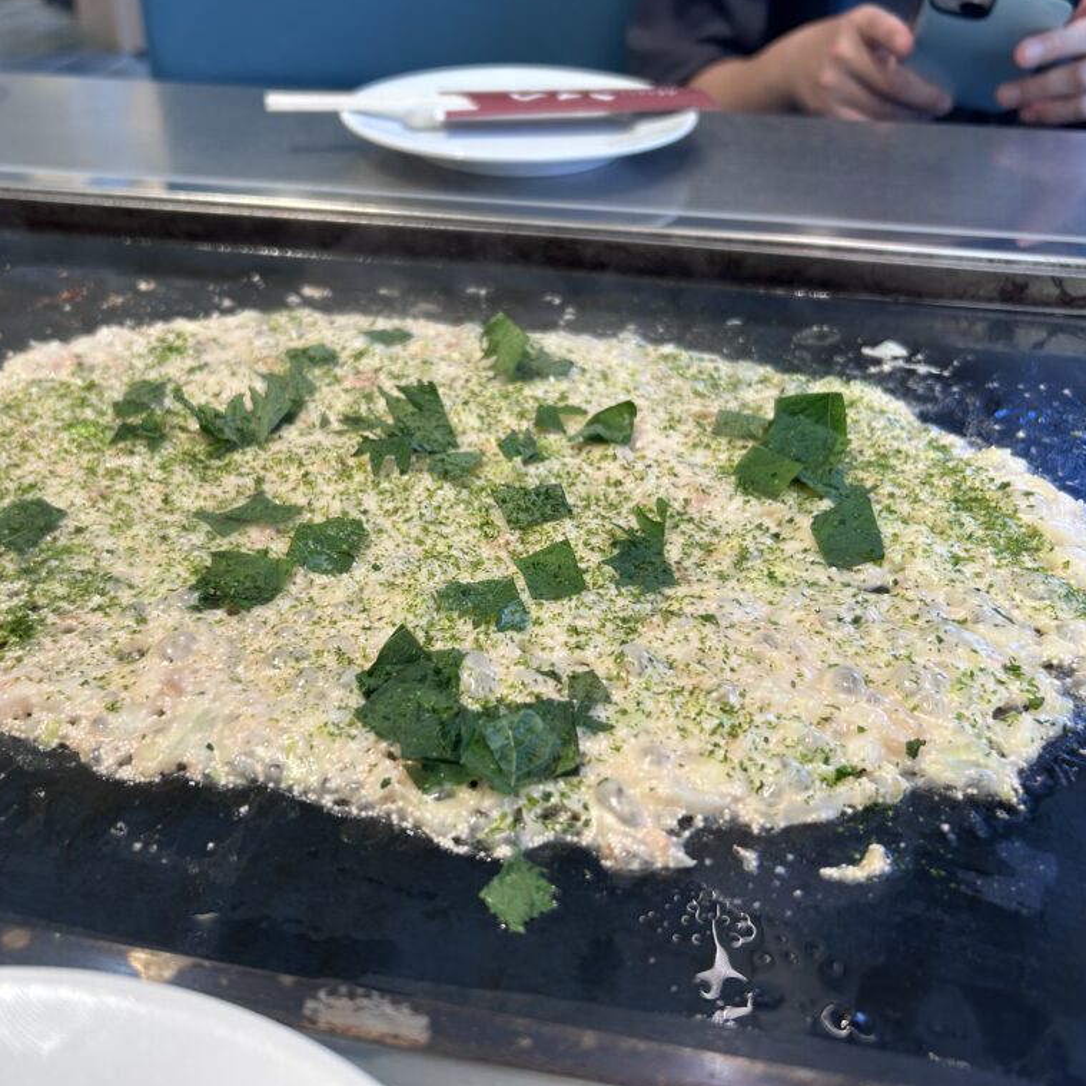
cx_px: 492
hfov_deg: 52.5
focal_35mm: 31
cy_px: 541
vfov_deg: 52.5
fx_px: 1100
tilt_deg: -34.3
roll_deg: -0.6
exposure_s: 1/176
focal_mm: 5.7
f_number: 1.5
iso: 40
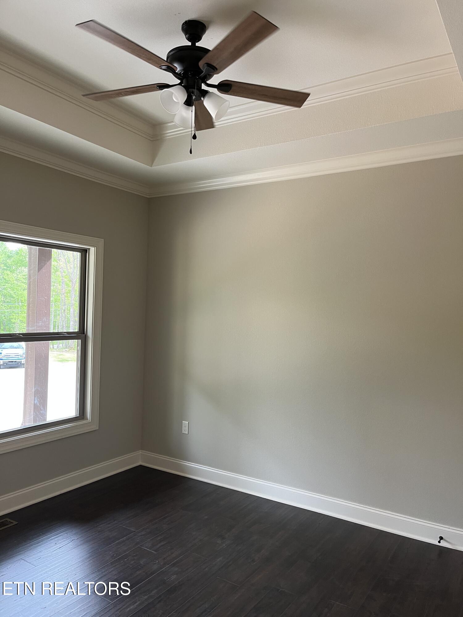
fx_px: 464
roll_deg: -0.8
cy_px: 308
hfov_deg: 53.1
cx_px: 232
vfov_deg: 67.3
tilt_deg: -0.6
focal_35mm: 26
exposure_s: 1/60
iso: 80
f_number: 1.6
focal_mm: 5.1
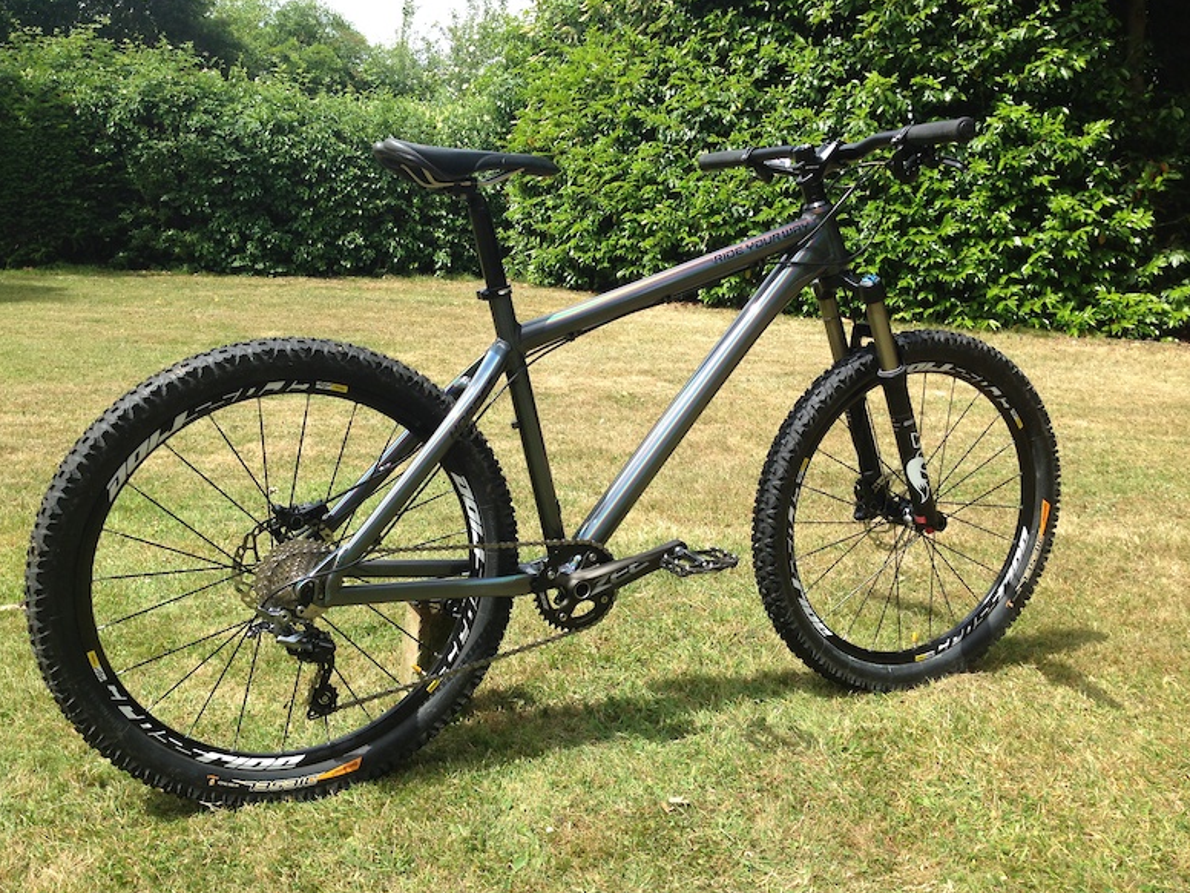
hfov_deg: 54.0
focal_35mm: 34
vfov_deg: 41.8
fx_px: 1169
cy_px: 443
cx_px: 580
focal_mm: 4.12
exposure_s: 1/661
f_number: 2.4
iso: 50
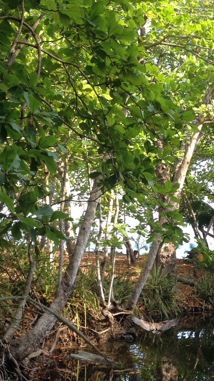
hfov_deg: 19.1
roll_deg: +0.2
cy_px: 207
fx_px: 636
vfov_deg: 33.3
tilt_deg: +1.0
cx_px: 94
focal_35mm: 63
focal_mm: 4.28
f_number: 2.4
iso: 50
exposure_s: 1/182
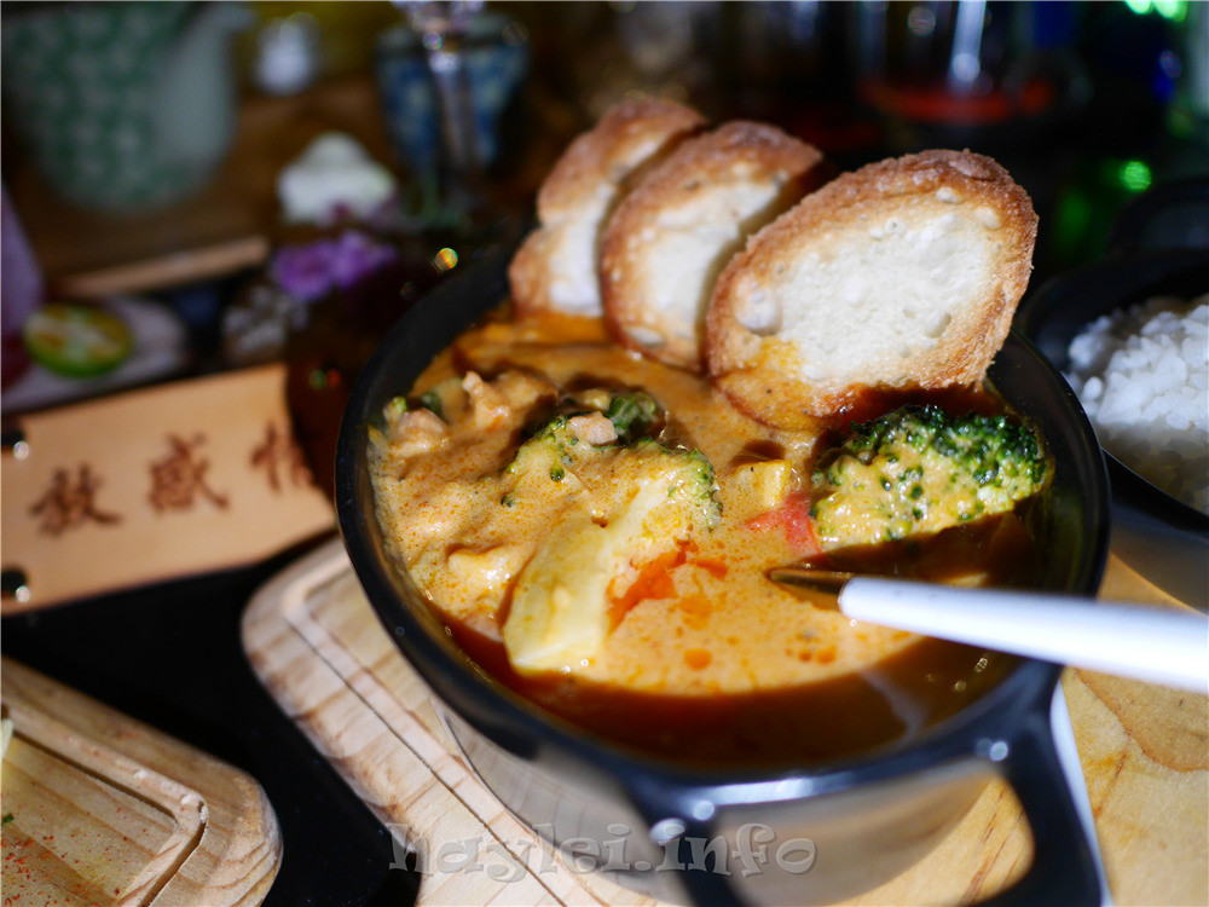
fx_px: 1048
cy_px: 454
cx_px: 604
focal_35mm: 30
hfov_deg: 60.0
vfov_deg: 46.8
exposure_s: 1/60
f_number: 1.7
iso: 640
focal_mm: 15
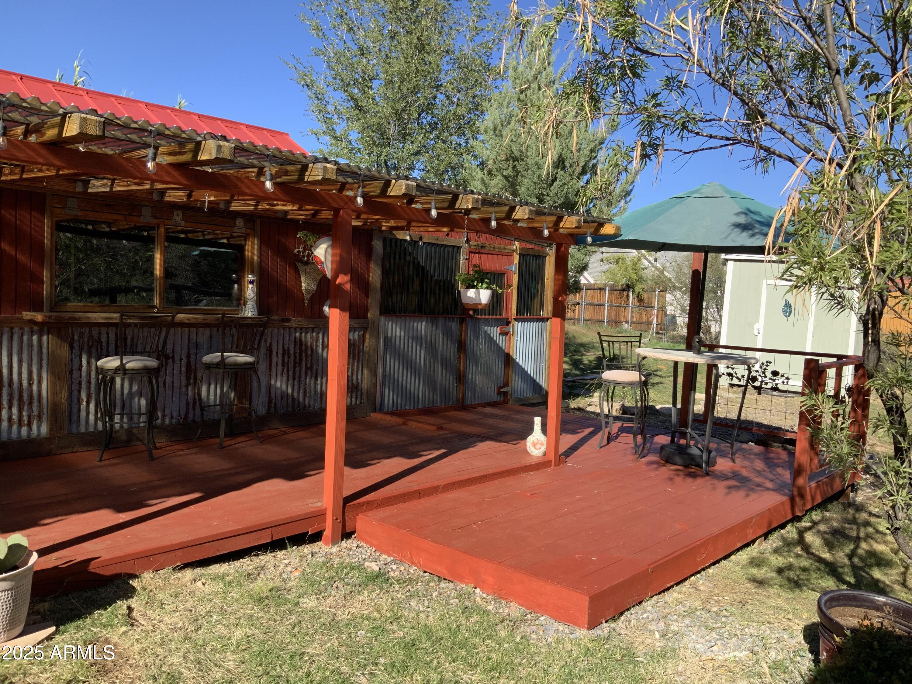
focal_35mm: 29
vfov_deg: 48.2
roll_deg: -1.5
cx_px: 456
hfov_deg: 61.7
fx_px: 764
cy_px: 342
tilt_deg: -4.1
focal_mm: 3
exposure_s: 1/1076
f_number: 1.8
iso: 16
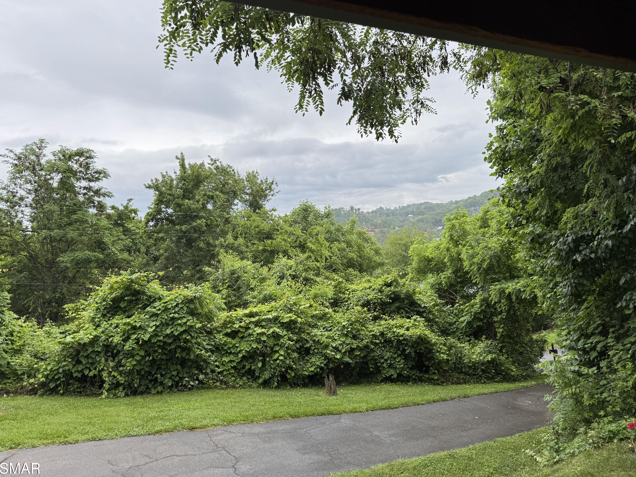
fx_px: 478
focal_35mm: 26
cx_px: 331
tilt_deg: -0.9
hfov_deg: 67.3
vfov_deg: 53.1
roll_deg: +3.1
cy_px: 234
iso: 80
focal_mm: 6.76
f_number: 1.78
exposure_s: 1/1285
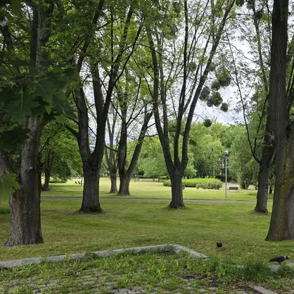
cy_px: 174
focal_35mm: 35
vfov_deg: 47.0
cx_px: 205
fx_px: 336
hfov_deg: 46.2
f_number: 1.7
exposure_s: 1/180
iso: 32
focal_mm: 6.3
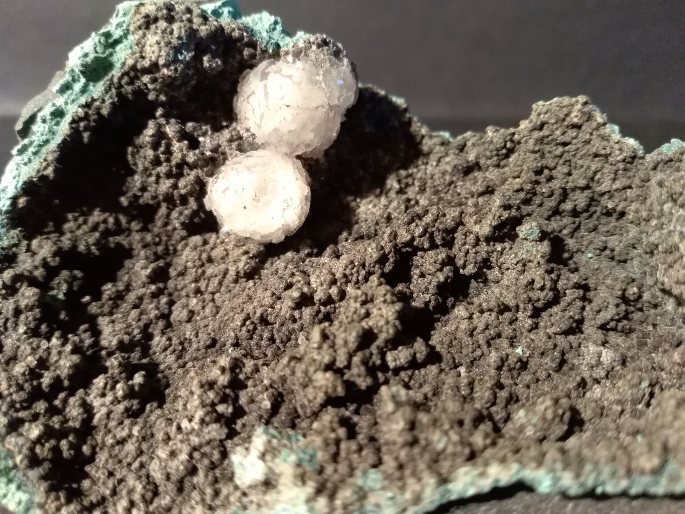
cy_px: 257
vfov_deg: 53.1
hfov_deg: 67.3
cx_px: 342
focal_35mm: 26
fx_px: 515
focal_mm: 3.54
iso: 909
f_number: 2
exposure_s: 1/33.3
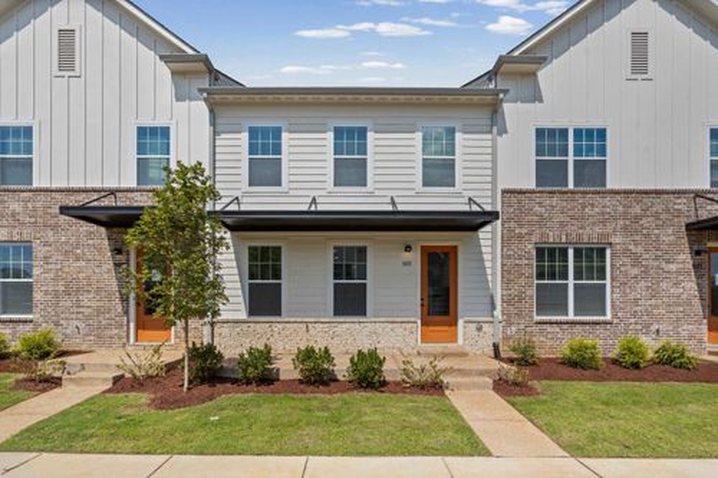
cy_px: 239
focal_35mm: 16
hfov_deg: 96.8
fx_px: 319
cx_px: 359
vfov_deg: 73.7
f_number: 9.5
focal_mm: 16
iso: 800
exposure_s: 1/1000
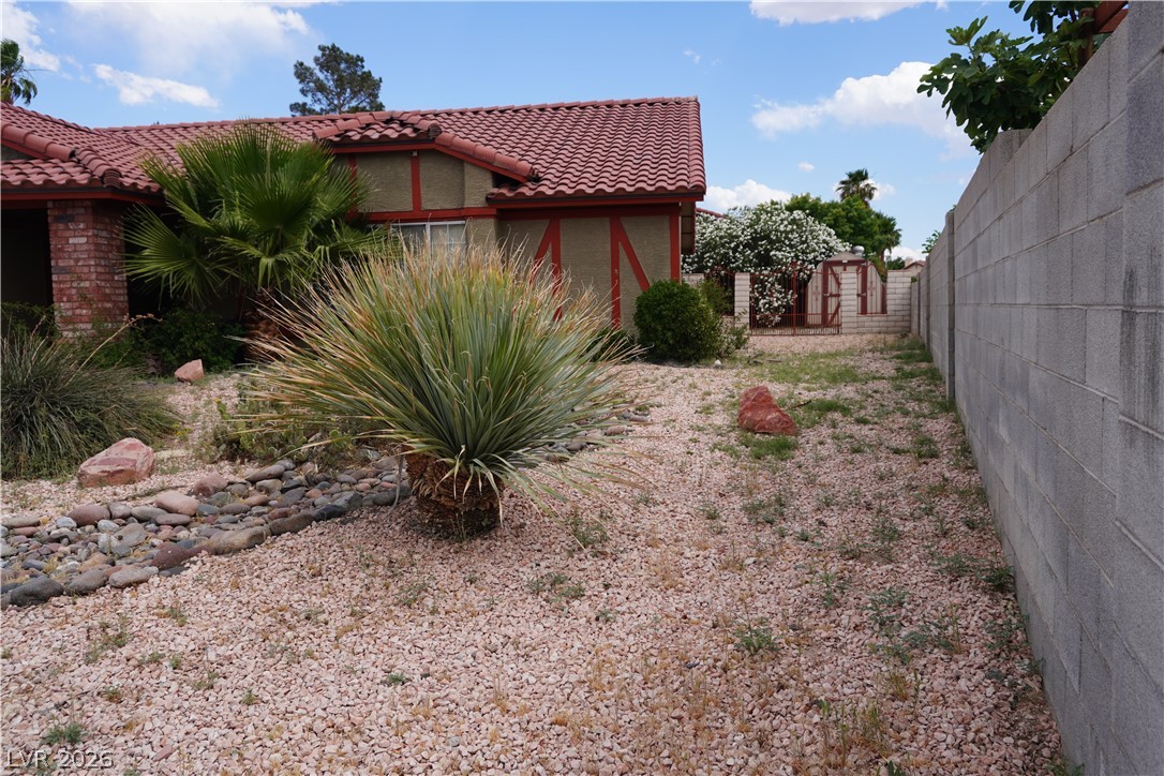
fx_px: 873
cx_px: 582
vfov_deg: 47.9
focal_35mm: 27
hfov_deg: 67.4
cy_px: 388
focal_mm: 18
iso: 100
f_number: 5
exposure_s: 1/500
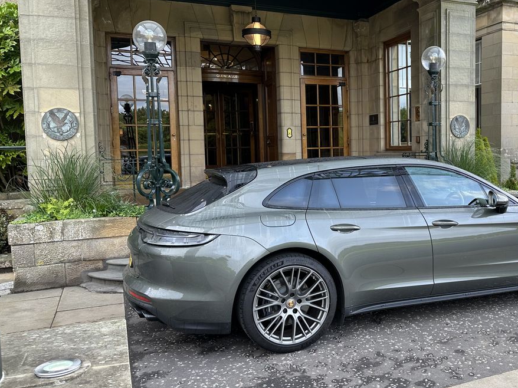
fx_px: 524
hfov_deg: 50.9
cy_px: 179
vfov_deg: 40.7
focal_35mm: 35
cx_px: 374
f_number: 1.78
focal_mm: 6.86
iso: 64
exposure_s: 1/200
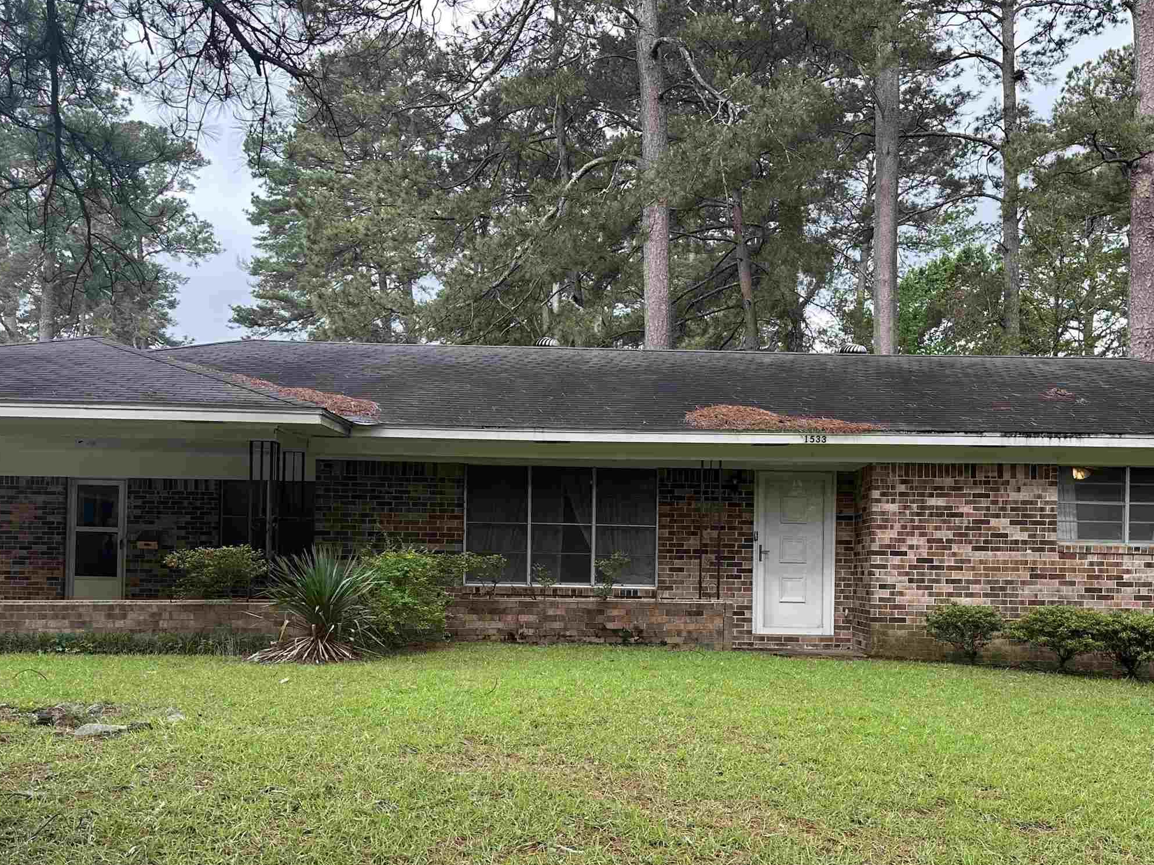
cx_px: 668
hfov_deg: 50.0
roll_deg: -0.8
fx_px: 1233
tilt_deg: +2.1
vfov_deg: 38.4
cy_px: 549
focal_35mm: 37
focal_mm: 6.86
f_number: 1.78
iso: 80
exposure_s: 1/473
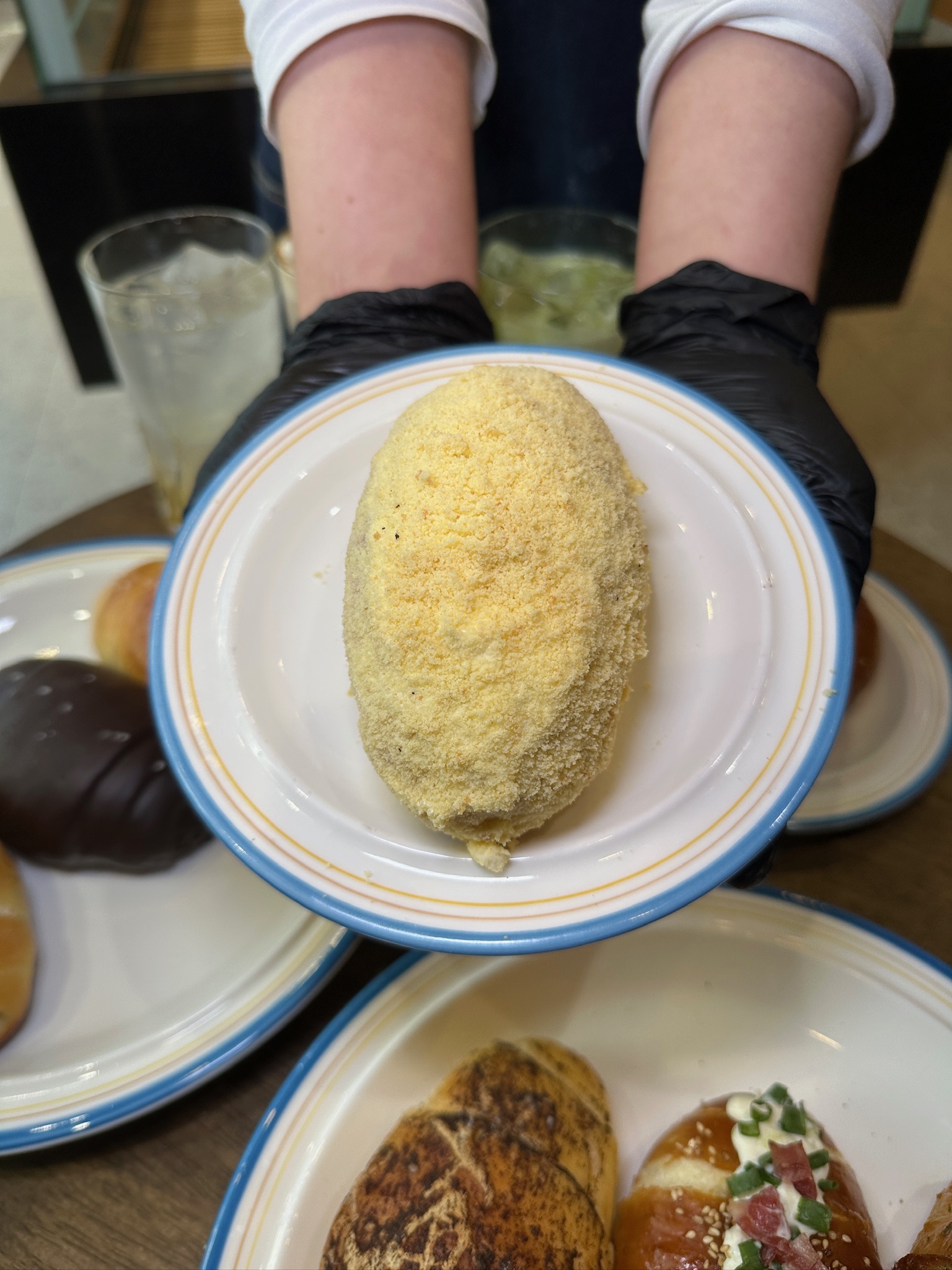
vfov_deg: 71.6
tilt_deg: -45.1
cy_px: 635
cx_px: 476
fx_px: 880
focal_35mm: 24
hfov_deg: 56.8
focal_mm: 6.86
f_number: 1.78
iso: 80
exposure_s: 1/469
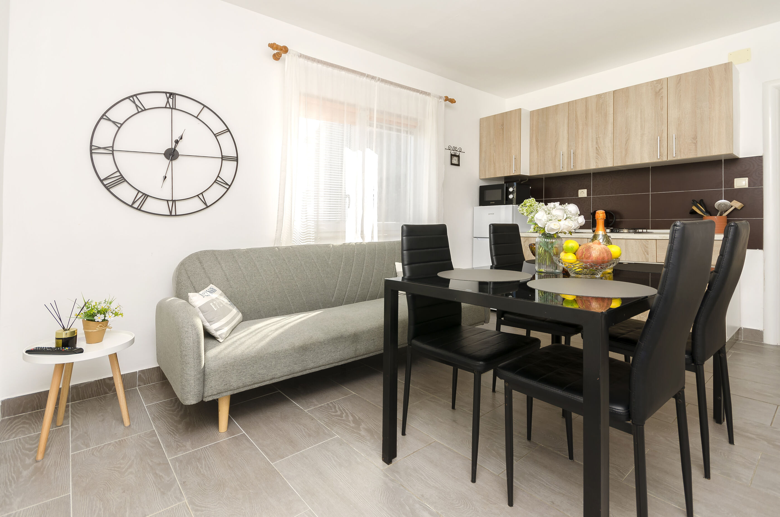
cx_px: 390
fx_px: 373
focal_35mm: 17
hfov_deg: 92.6
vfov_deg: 69.4
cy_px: 258
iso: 125
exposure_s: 1/100
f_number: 6.3
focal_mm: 11.5
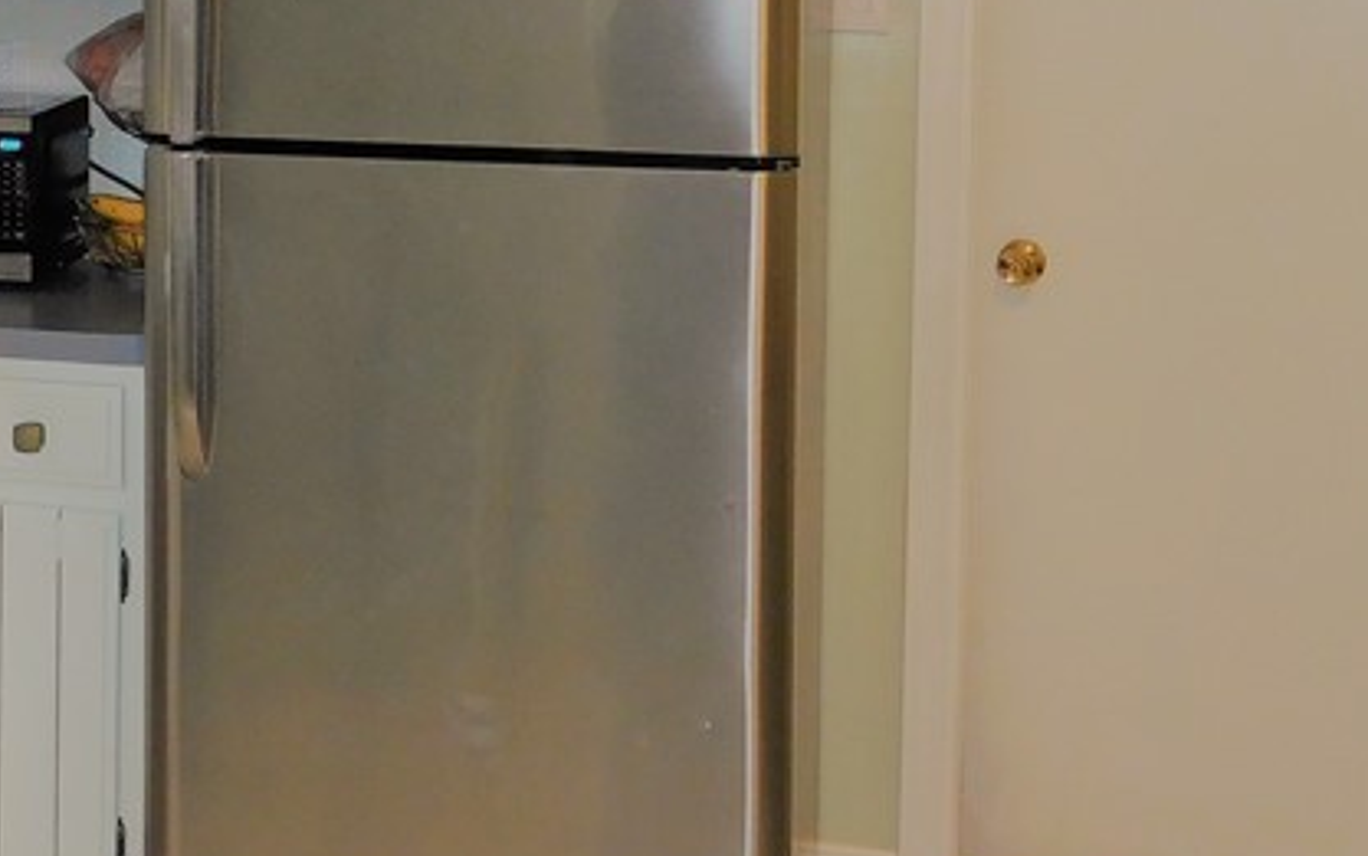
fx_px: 2909
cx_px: -276
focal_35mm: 78
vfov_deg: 16.3
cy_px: -46
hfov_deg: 24.1
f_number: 3.2
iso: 200
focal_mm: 5.3
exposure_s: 1/30
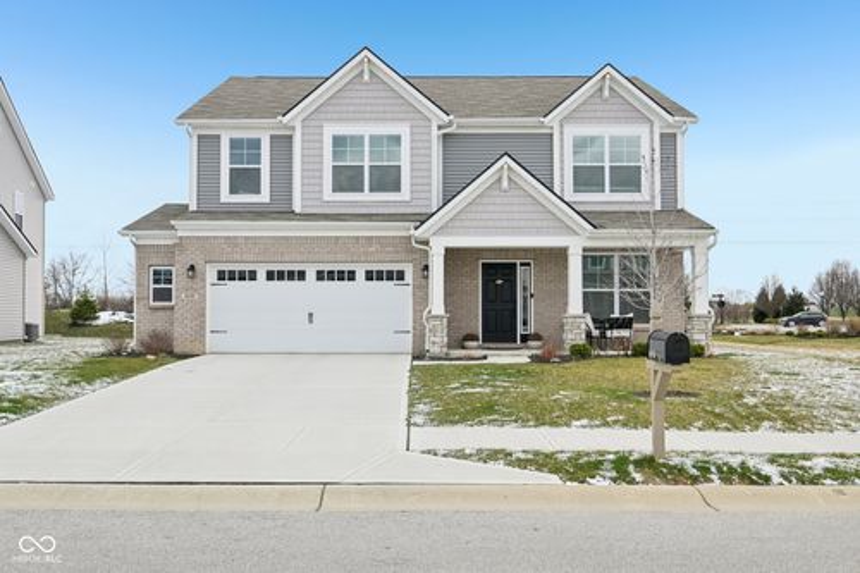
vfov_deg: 42.3
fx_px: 740
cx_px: 430
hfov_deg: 60.3
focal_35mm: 31
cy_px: 286
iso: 100
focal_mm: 31
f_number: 8
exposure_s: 1/125
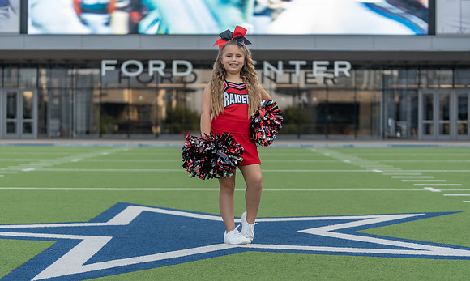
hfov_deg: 28.4
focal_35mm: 73
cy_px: 134
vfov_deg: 17.2
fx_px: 928
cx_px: 232
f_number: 2.8
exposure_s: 1/320
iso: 100
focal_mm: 70
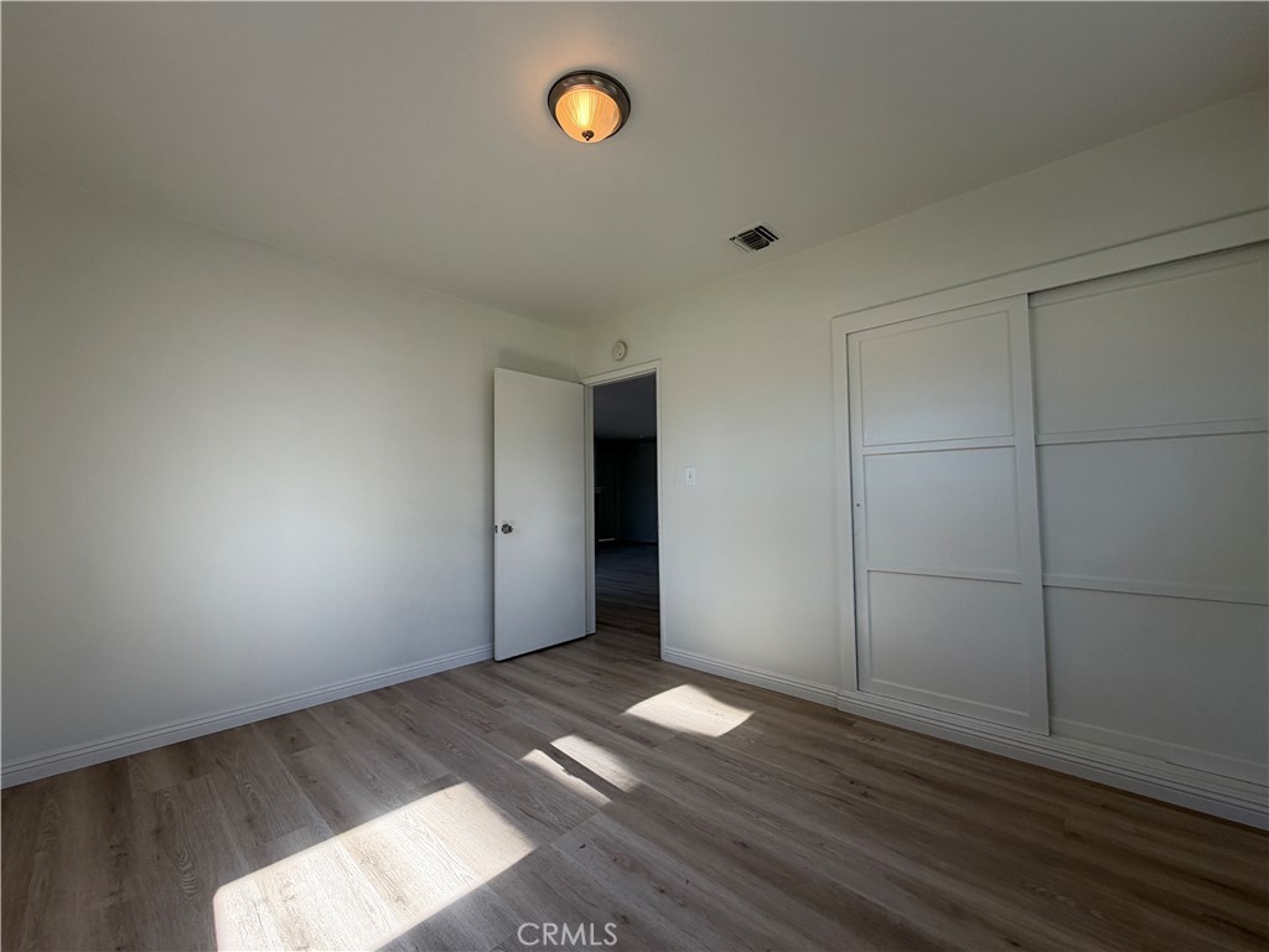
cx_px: 634
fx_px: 513
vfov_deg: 85.7
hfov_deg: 102.1
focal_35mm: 14
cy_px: 476
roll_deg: +0.1
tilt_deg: +2.1
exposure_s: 1/139
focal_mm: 2.22
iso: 50
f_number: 2.2
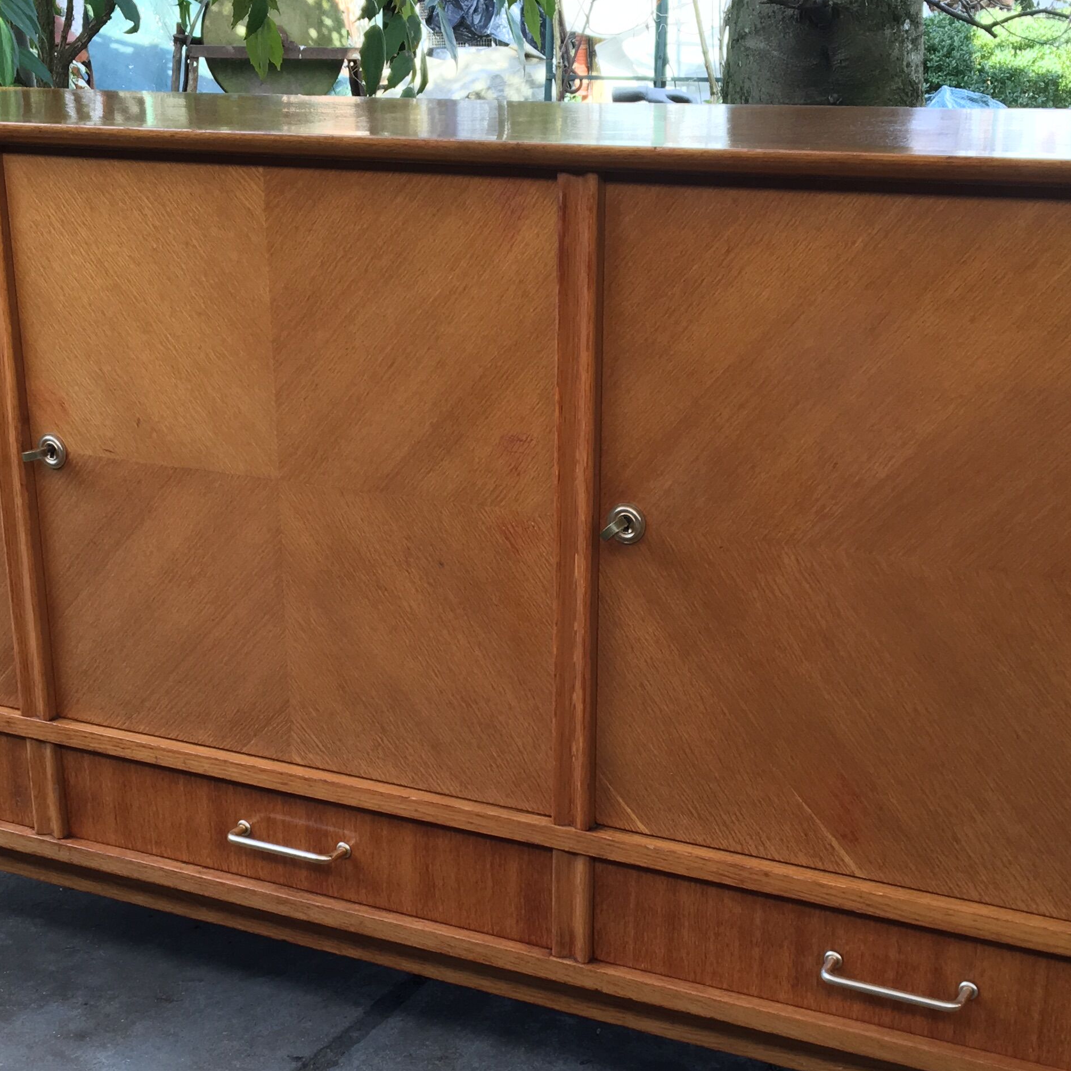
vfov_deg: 30.8
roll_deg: +2.0
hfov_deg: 31.1
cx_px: 491
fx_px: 1925
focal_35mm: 55
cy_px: 739
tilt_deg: -19.7
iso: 40
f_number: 2.2
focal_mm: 4.15
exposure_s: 1/100
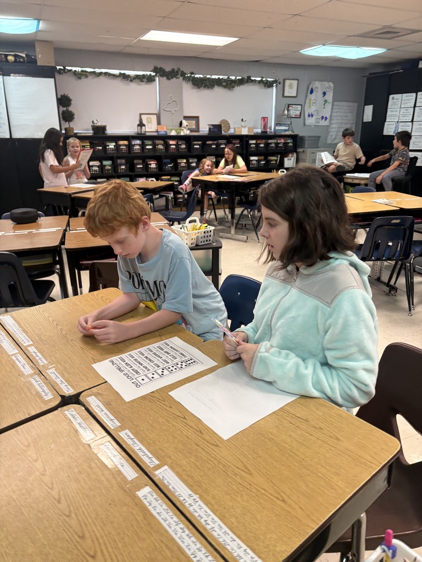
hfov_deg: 53.1
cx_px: 211
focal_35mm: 26
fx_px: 423
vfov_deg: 67.3
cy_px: 281
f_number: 1.6
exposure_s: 1/60
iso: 125
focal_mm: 5.96
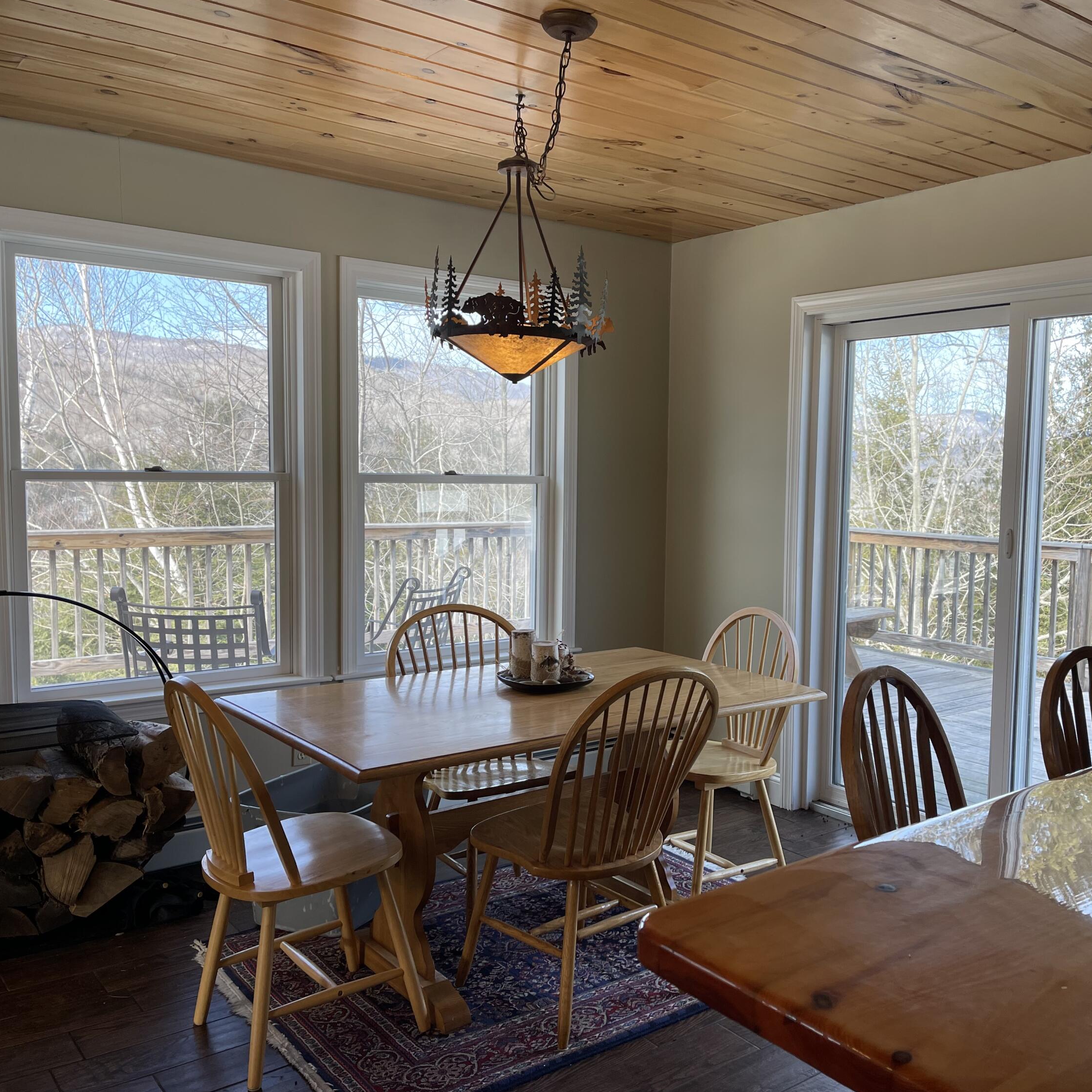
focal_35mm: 31
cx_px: 633
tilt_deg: -6.6
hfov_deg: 52.3
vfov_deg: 52.5
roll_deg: -1.5
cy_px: 549
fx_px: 1106
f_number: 1.6
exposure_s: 1/173
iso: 32
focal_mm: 5.1
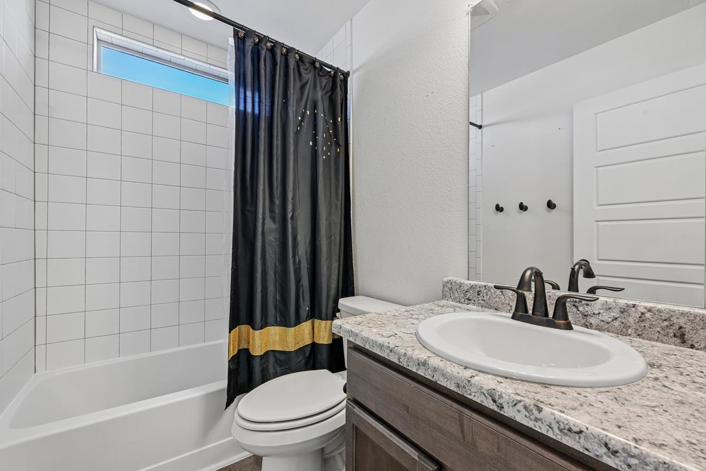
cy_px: 238
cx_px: 360
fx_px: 294
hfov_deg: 100.4
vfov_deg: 77.3
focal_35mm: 15
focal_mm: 14
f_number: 11
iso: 400
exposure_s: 1/5
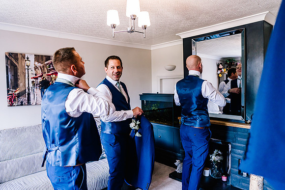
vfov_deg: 53.2
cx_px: 142
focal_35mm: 24
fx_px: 190
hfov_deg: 73.7
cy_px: 95
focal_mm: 24
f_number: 2.8
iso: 2000
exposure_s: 1/200
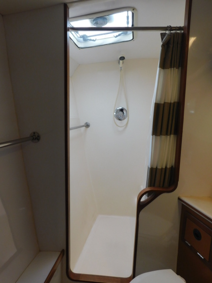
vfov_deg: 73.9
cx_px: 106
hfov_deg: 58.9
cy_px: 142
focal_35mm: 23
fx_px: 188
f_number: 3
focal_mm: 4
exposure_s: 1/60
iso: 125
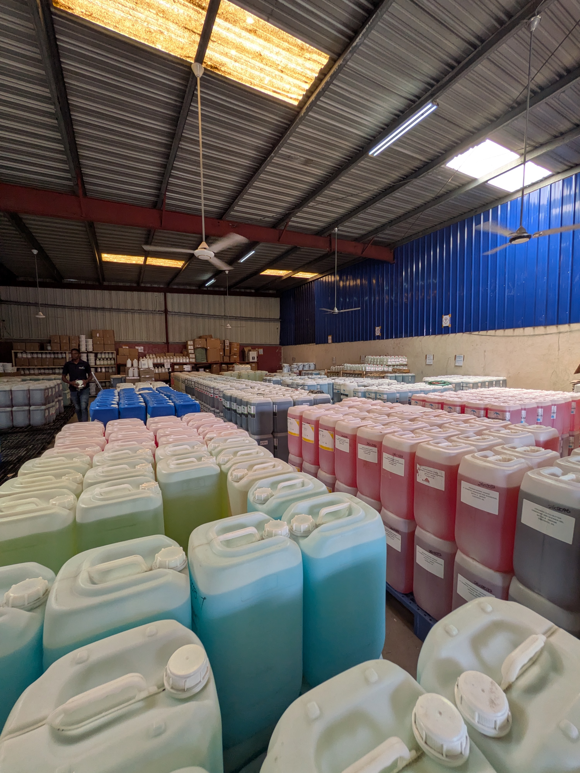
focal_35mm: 14
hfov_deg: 85.7
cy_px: 386
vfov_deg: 102.1
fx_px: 313
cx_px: 290
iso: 49
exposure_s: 1/126
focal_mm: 1.83
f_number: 2.2
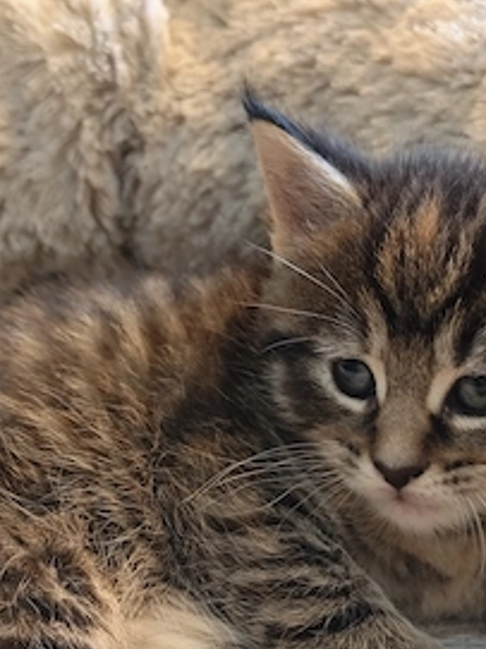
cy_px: 438
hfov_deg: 21.5
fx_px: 1274
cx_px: 316
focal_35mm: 68
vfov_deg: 28.4
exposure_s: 1/25
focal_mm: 6.19
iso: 250
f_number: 1.65
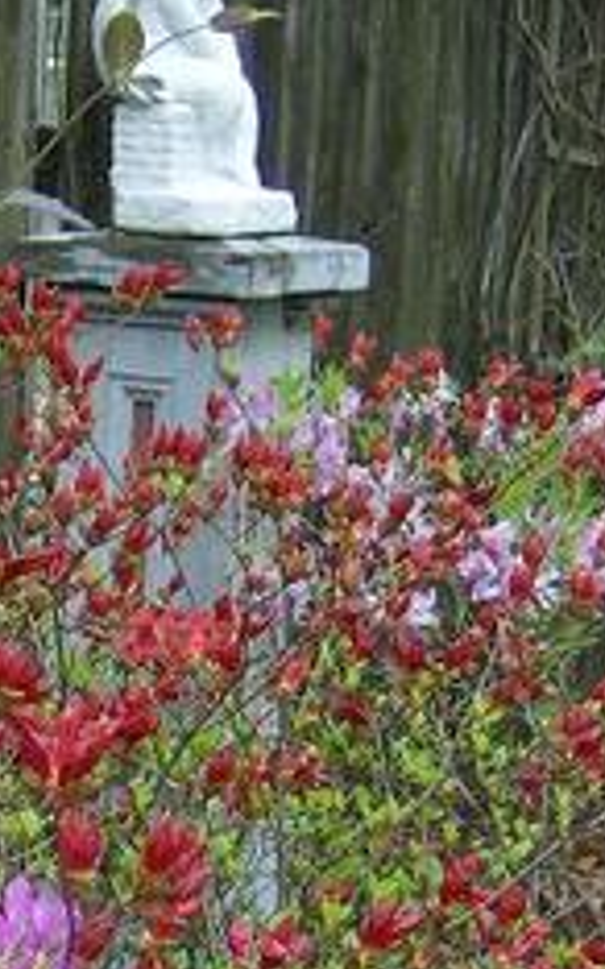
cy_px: 687
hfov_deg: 14.2
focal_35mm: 88
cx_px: -182
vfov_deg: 23.4
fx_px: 2324
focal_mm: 6
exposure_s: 1/137
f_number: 2.8
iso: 100
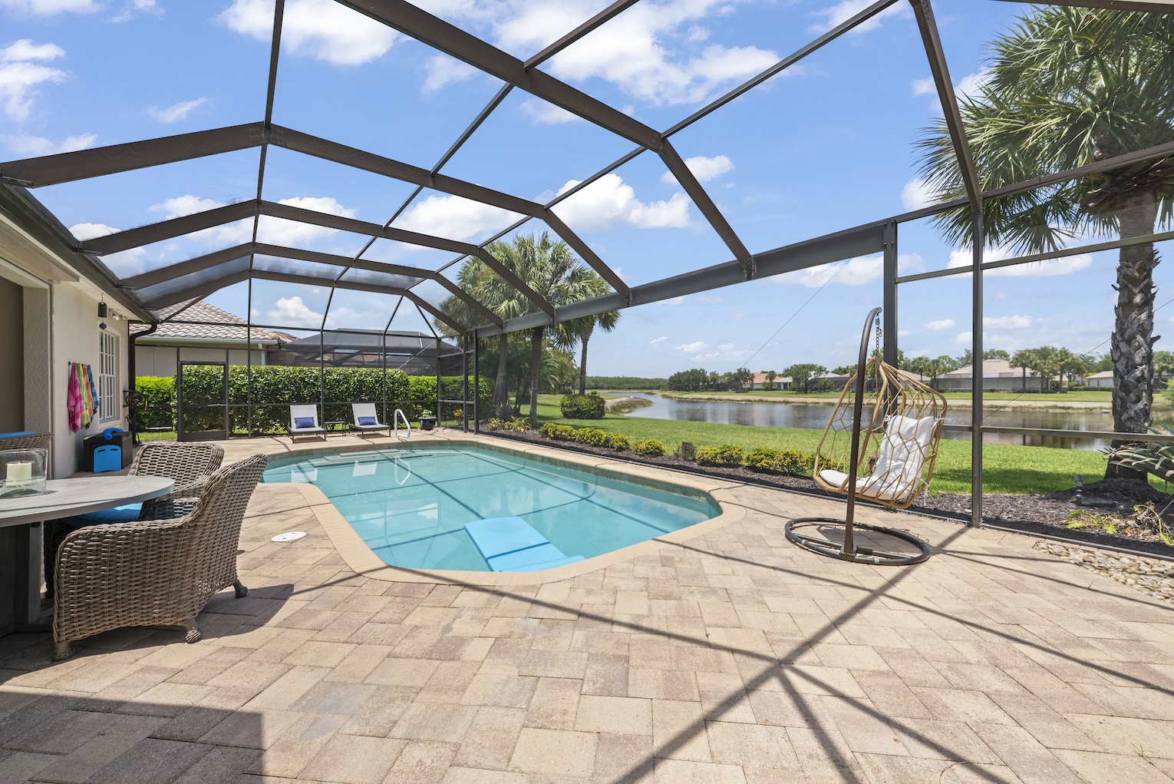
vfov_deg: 81.2
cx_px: 587
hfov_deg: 104.2
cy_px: 392
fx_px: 457
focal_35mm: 14
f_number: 11
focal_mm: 14
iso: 400
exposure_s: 1/125
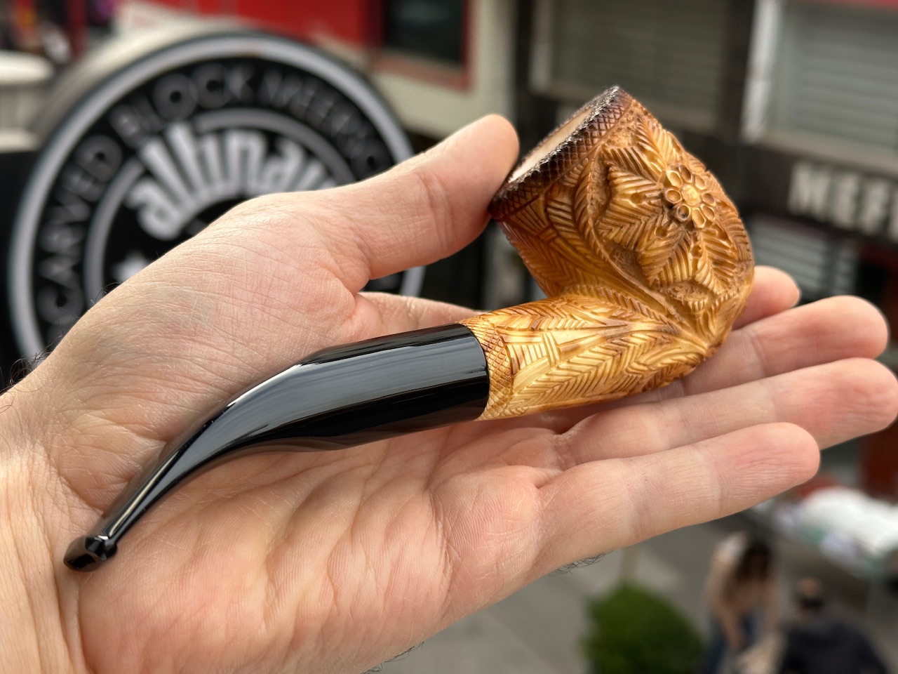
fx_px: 1245
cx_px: 449
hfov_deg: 39.7
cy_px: 337
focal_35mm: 48
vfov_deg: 30.3
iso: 64
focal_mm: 6.86
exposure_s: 1/584
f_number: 1.78
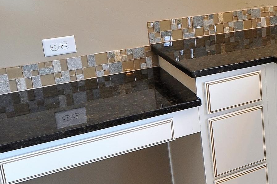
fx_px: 461
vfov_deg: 22.2
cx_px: 383
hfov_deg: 26.7
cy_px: 27
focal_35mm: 60
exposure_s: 1/50
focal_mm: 18
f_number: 8
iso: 1000
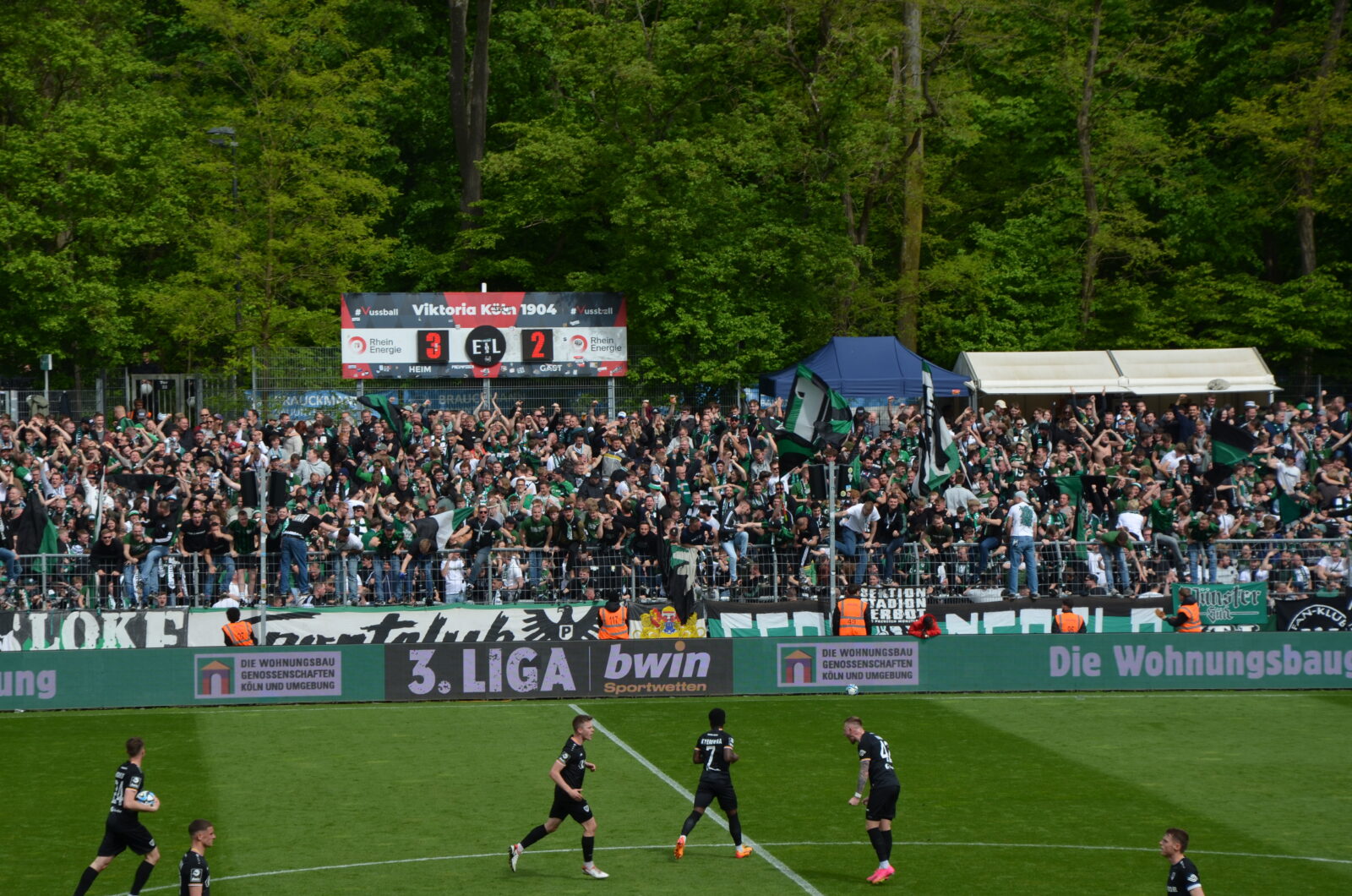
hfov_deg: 15.2
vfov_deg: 10.1
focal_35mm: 135
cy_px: 448
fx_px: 5060
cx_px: 676
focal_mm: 90
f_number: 8
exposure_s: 1/250
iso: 110
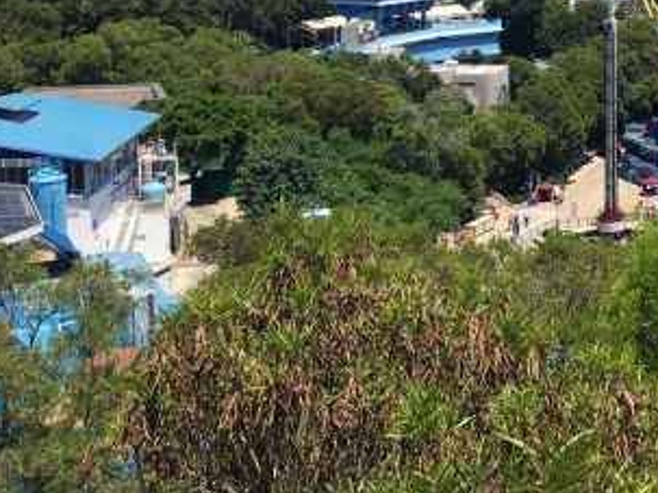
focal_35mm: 67
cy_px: -45
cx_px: 749
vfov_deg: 20.9
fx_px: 1273
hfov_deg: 26.4
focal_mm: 4.15
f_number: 2.2
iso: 25
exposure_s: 1/1261
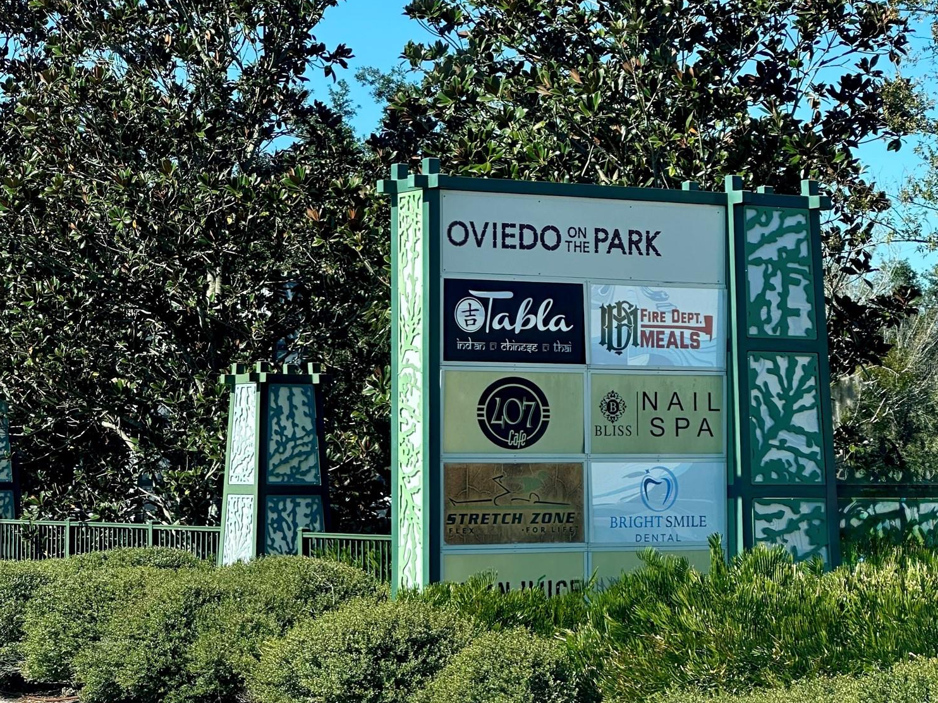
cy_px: 367
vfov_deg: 17.8
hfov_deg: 23.6
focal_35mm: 83
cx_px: 463
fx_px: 2248
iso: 32
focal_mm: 9
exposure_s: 1/224
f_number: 2.8
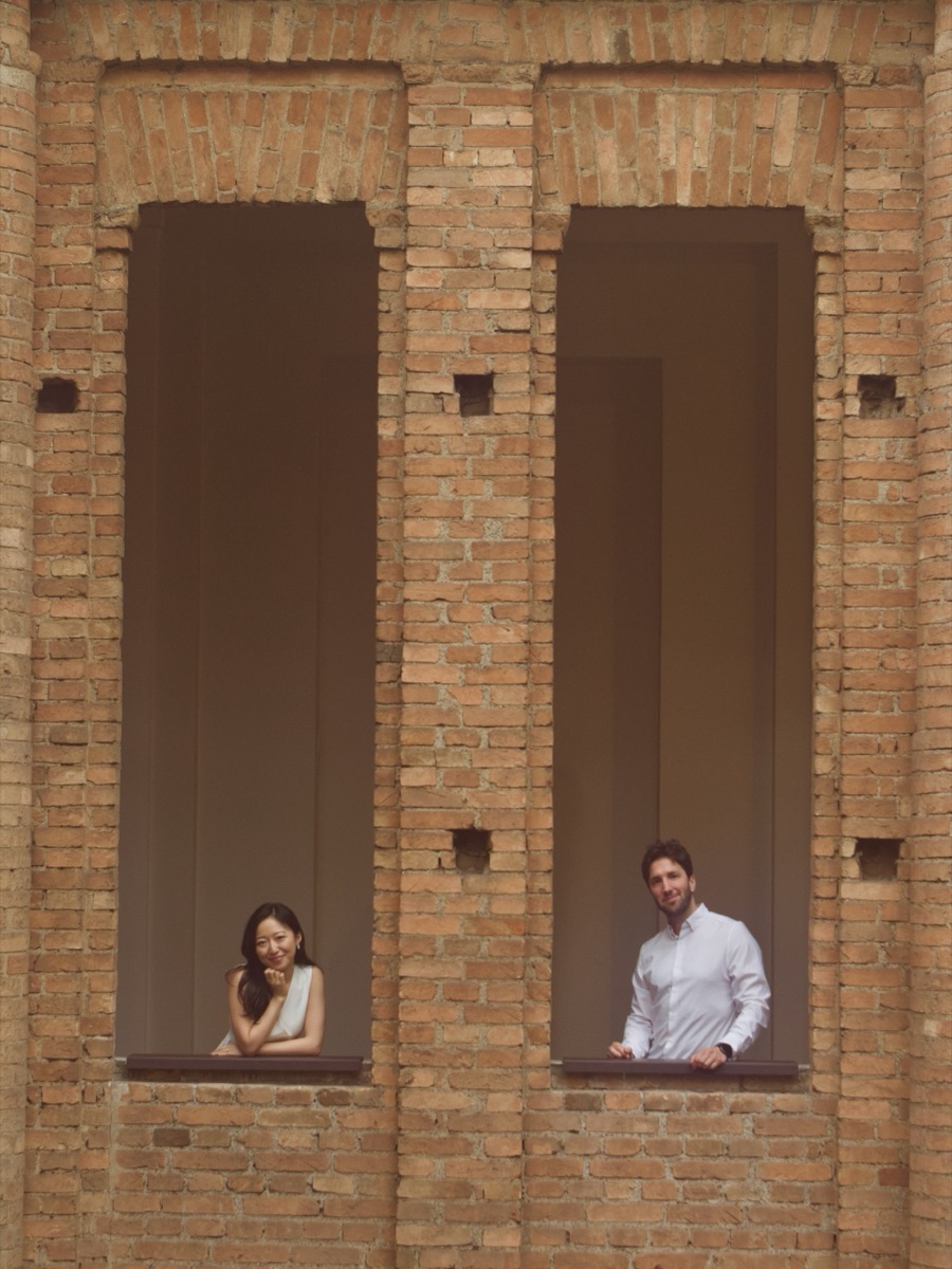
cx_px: 476
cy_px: 634
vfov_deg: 18.5
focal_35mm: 106
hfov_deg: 14.0
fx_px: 3887
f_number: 4.5
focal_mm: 49
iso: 800
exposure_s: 1/320
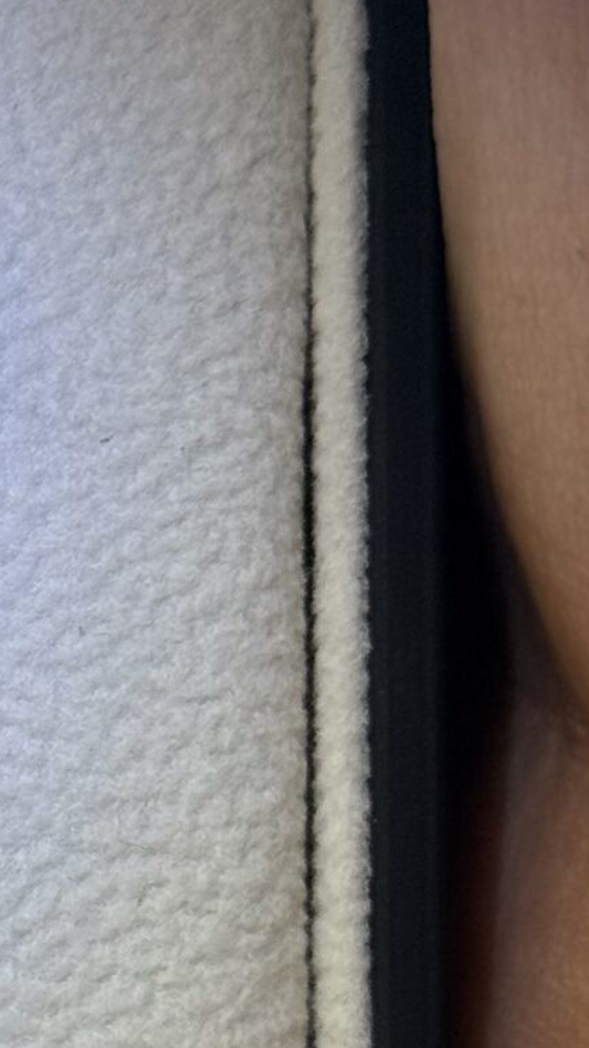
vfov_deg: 12.4
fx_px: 4807
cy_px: 682
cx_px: -421
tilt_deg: -47.6
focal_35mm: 173
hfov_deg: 6.9
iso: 64
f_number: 1.78
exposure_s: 1/100
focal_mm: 6.76
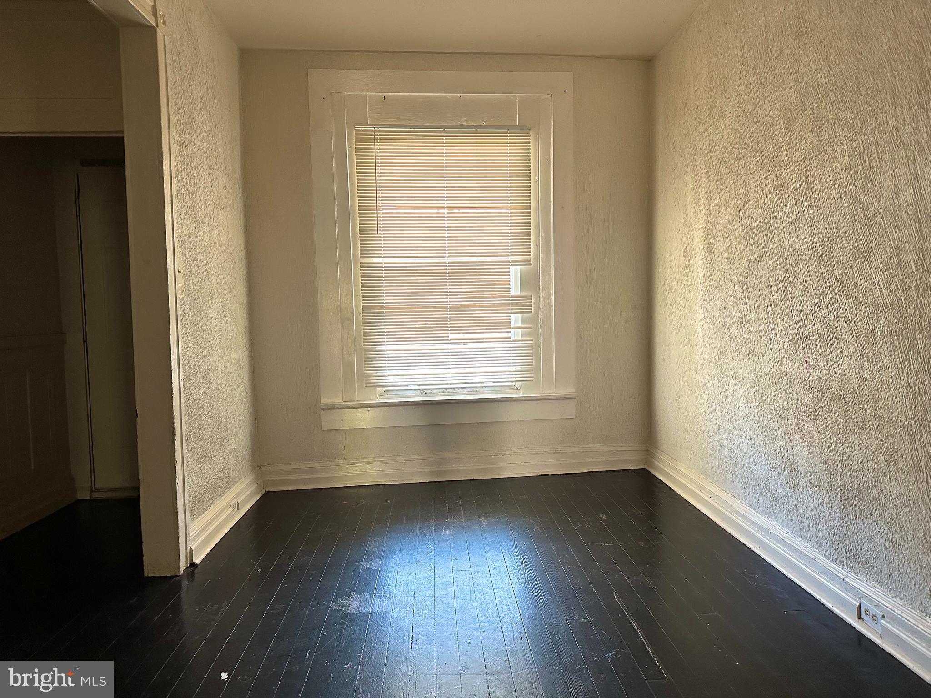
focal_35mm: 24
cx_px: 466
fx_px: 645
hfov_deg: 71.6
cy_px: 349
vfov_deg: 56.8
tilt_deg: -3.1
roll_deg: +0.9
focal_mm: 6.86
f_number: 1.78
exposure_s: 1/60
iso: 320
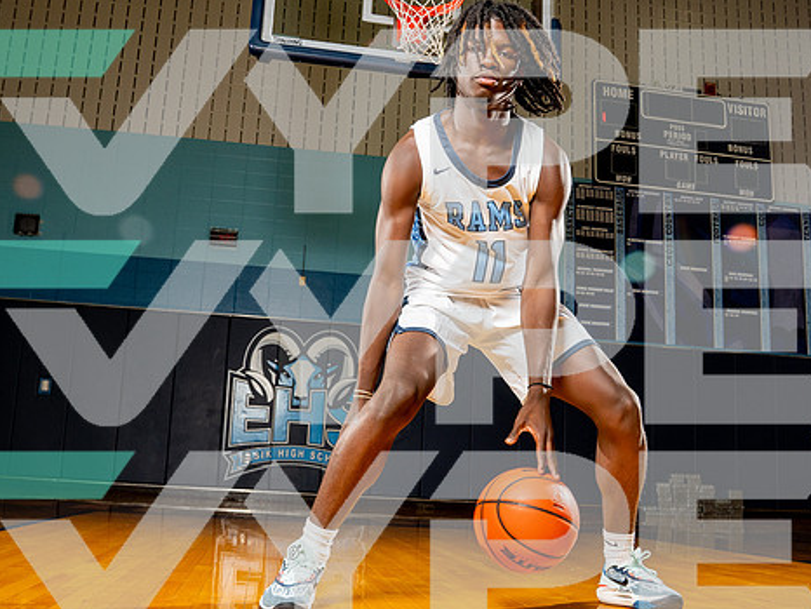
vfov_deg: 41.8
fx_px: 797
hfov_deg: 53.9
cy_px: 331
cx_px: 396
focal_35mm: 34
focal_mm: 24
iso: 500
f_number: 8
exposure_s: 1/250
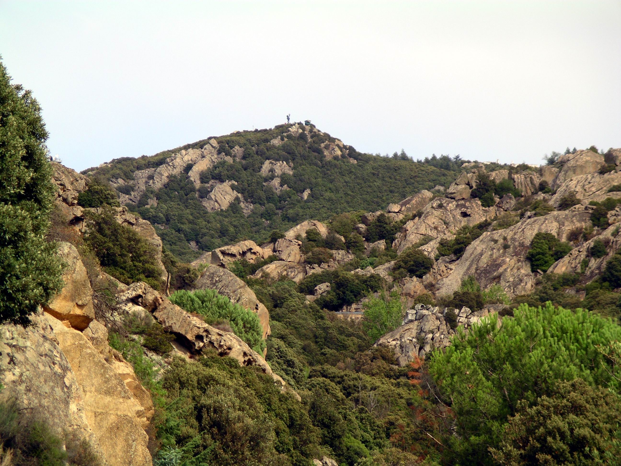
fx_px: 3355
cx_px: 310
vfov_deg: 7.9
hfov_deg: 10.6
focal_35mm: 187
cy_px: 233
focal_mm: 39
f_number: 4.6
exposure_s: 1/458
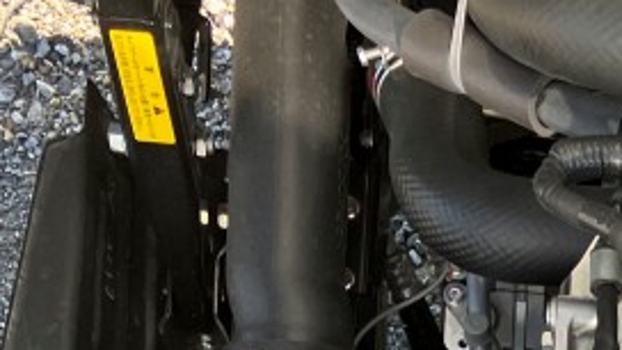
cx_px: 924
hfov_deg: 16.9
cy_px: 853
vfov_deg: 9.4
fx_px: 1897
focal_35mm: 115
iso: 25
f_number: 1.8
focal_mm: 3.99
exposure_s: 1/138
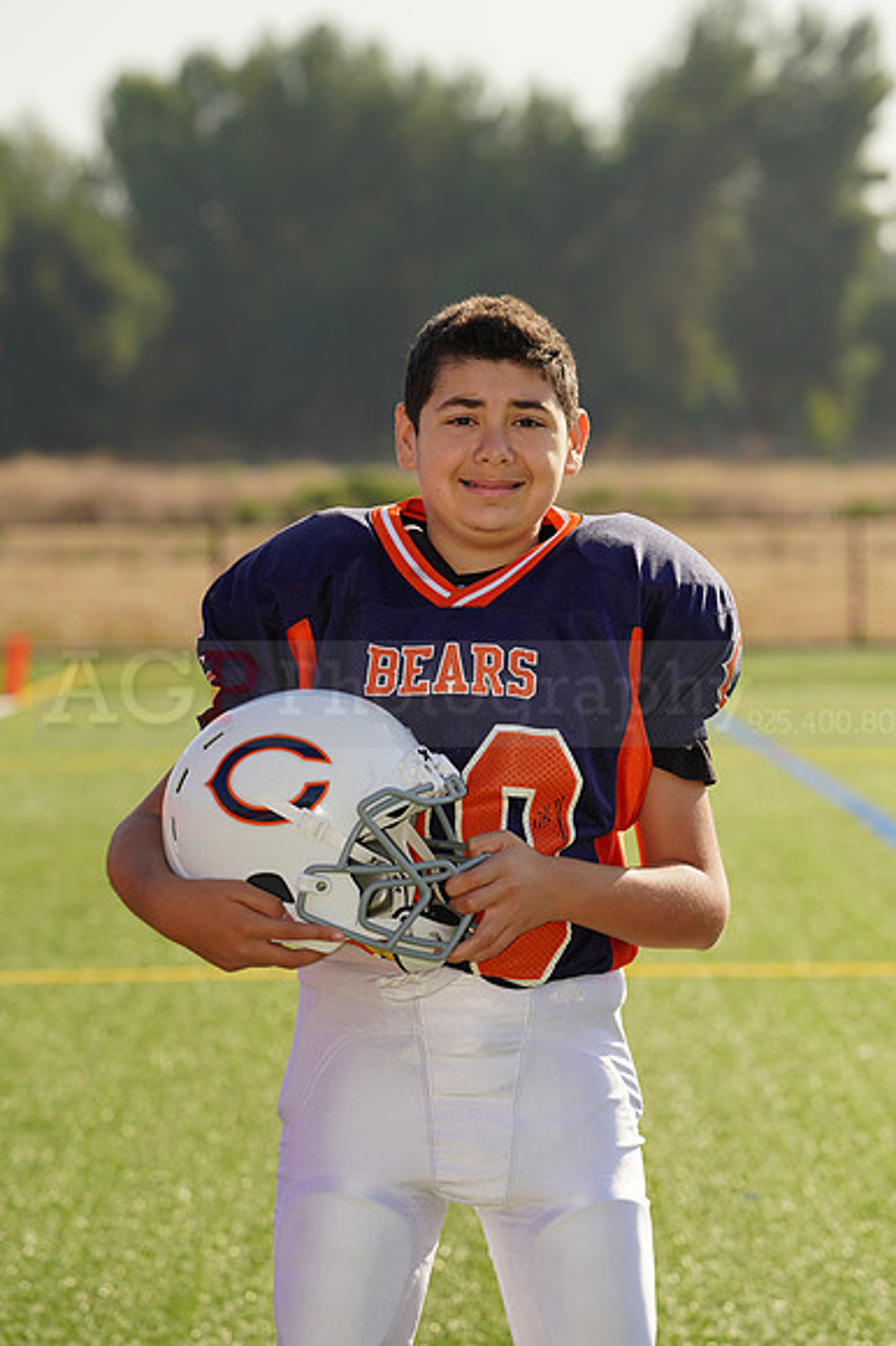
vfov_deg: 9.3
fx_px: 8260
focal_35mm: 221
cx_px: 448
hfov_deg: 6.2
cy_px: 673
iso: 100
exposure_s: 1/250
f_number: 9
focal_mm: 221
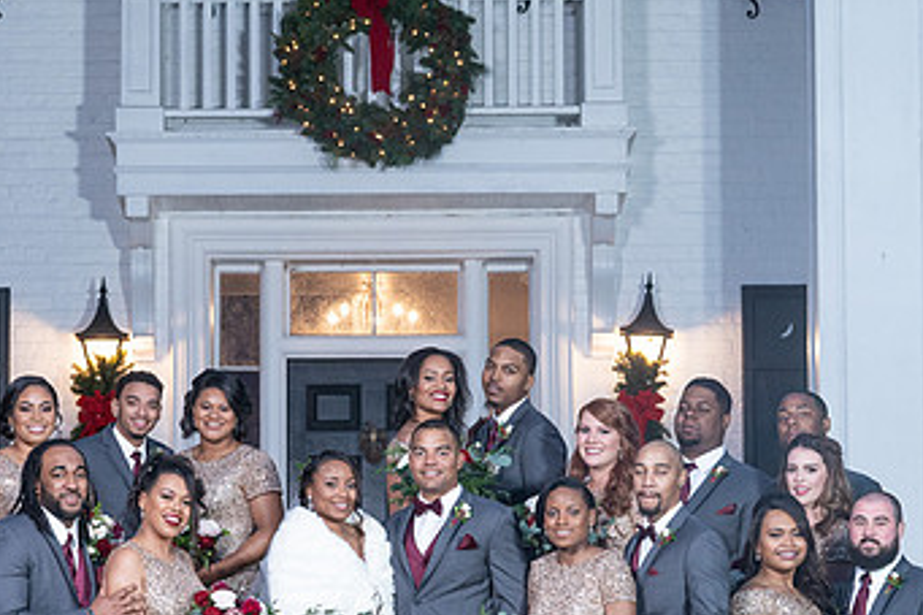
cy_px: 551
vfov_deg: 7.3
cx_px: 319
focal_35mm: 187
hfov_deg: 11.0
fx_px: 4792
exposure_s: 1/100
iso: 2000
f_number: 6.3
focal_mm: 102
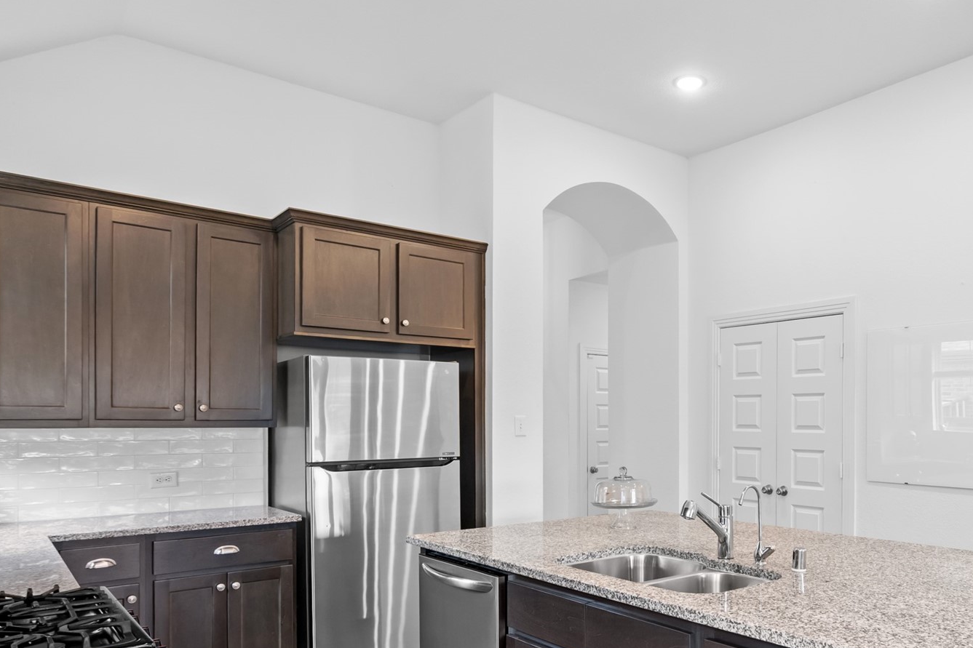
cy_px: 449
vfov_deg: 48.4
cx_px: 656
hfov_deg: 67.3
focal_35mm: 26
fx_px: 703
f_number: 8
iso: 800
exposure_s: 1
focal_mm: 16
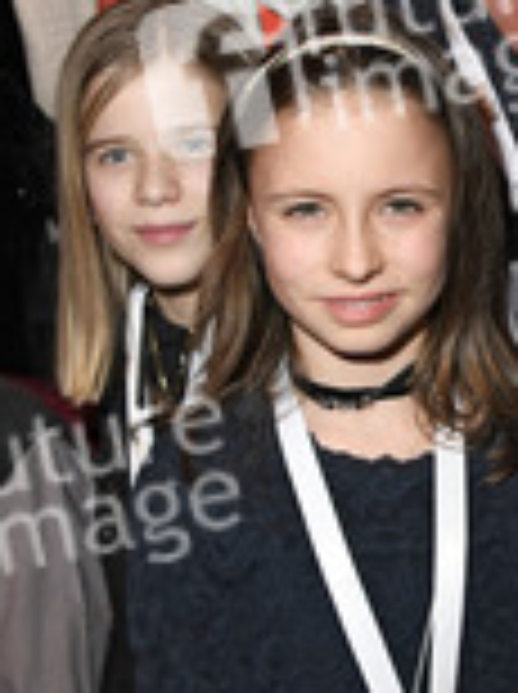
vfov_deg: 27.8
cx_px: 500
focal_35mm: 70
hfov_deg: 20.4
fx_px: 1401
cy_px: 279
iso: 3200
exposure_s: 1/125
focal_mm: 28
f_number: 6.3
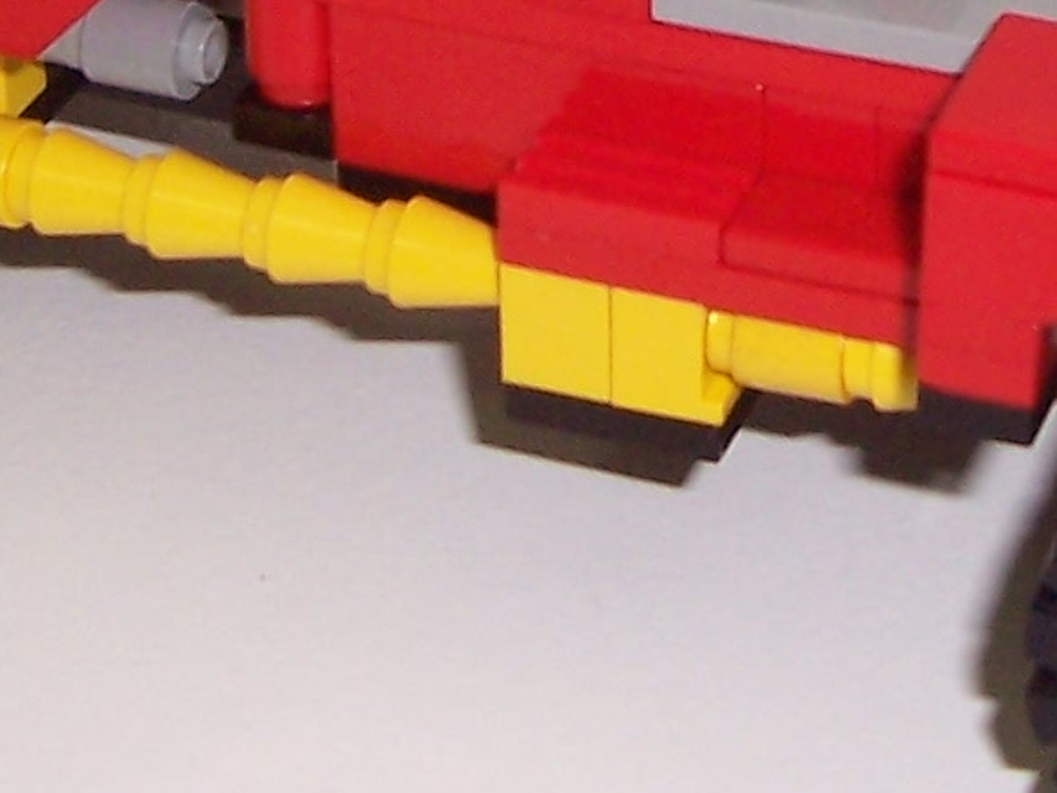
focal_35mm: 133
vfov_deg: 11.0
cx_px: 763
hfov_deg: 14.8
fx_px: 4062
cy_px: -149
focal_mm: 5.6
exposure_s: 1/60
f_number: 2.7
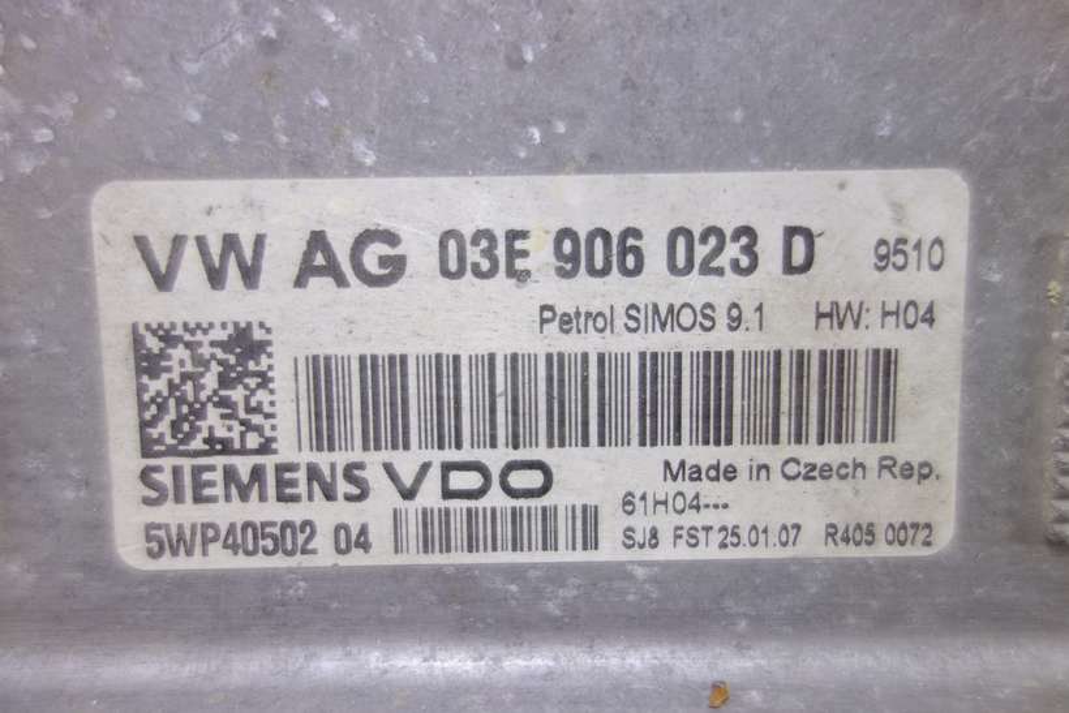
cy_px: 356
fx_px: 832
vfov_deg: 46.4
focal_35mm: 28
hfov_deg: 65.5
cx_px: 534
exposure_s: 1/100
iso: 125
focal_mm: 10.4
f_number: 1.8
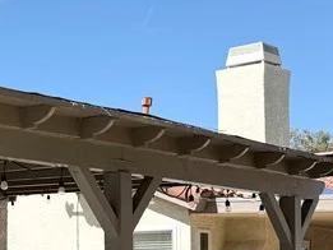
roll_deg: -1.7
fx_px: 905
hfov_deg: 18.5
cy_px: 240
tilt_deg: +2.1
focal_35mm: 94
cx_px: -165
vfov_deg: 15.5
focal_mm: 6.76
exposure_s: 1/6173
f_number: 1.78
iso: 80
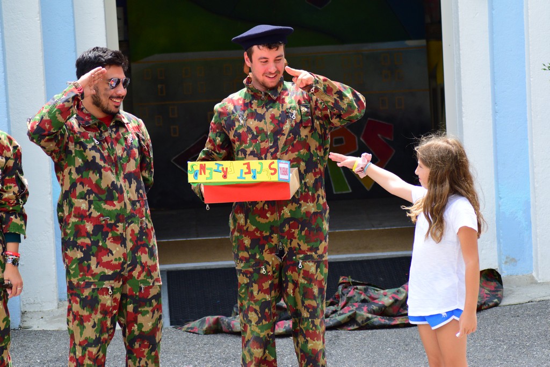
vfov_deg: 5.9
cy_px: 184
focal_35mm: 232
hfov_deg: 8.9
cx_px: 275
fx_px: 3552
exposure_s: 1/1250
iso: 800
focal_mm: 155
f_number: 6.3
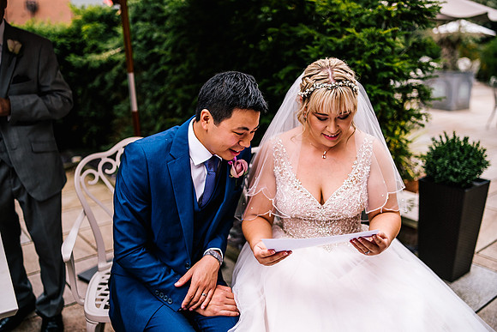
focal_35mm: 35
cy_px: 166
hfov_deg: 54.4
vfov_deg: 37.9
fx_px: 483
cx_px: 248
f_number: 1.6
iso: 100
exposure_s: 1/1600
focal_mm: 35
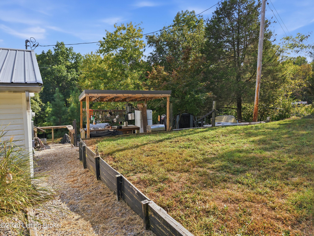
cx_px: 157
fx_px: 218
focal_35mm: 24
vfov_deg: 56.8
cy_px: 118
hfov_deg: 71.6
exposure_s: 1/250
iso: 100
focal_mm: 8.7
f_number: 1.8
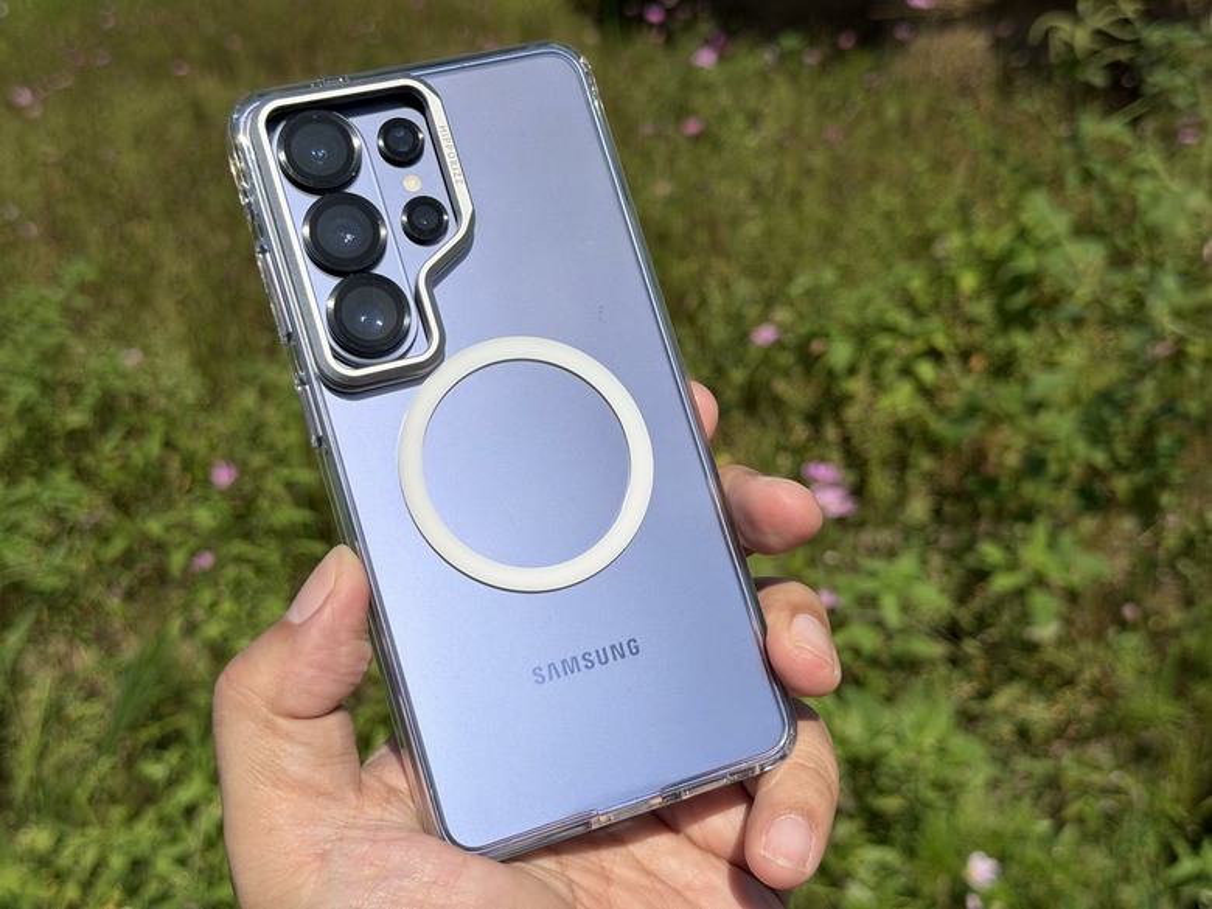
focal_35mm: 48
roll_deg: +8.2
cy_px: 454
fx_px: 1681
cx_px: 606
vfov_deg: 30.3
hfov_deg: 39.7
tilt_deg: -19.8
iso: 80
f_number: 1.78
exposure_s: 1/13333
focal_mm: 6.76
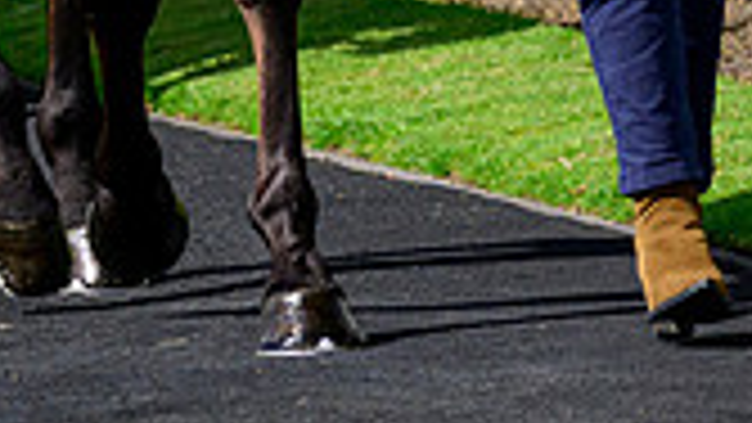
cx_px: 635
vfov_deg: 1.0
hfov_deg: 1.7
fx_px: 24630
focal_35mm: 1235
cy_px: -400
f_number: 5.6
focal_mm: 250
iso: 800
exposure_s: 1/5000
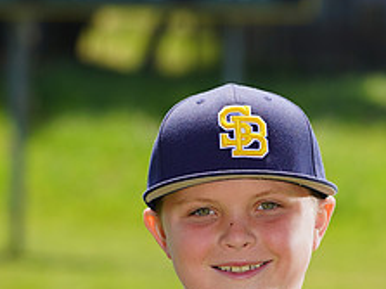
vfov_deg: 2.8
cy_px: 414
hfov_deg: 3.8
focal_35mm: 523
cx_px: 203
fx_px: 5829
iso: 100
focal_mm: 209
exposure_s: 1/250
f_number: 8
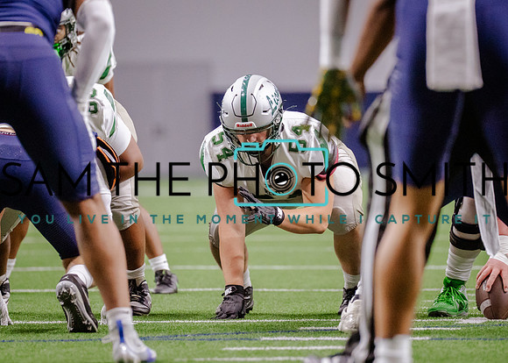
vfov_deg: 3.8
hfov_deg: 5.3
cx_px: 279
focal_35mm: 379
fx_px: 5467
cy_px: 154
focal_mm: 200
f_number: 2.8
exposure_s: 1/1250
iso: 3200
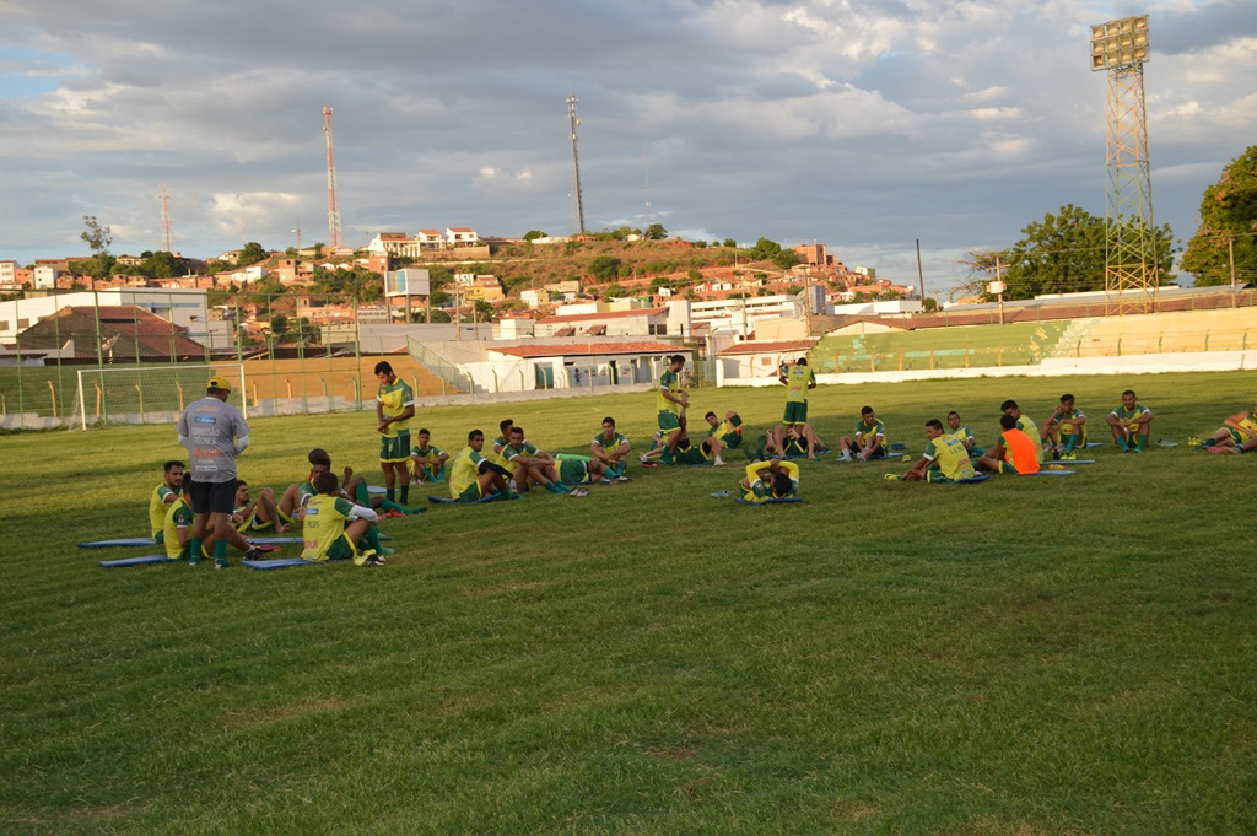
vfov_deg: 33.0
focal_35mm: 40
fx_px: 1413
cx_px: 628
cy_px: 418
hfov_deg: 48.0
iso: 100
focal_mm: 27
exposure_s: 1/125
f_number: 5.6
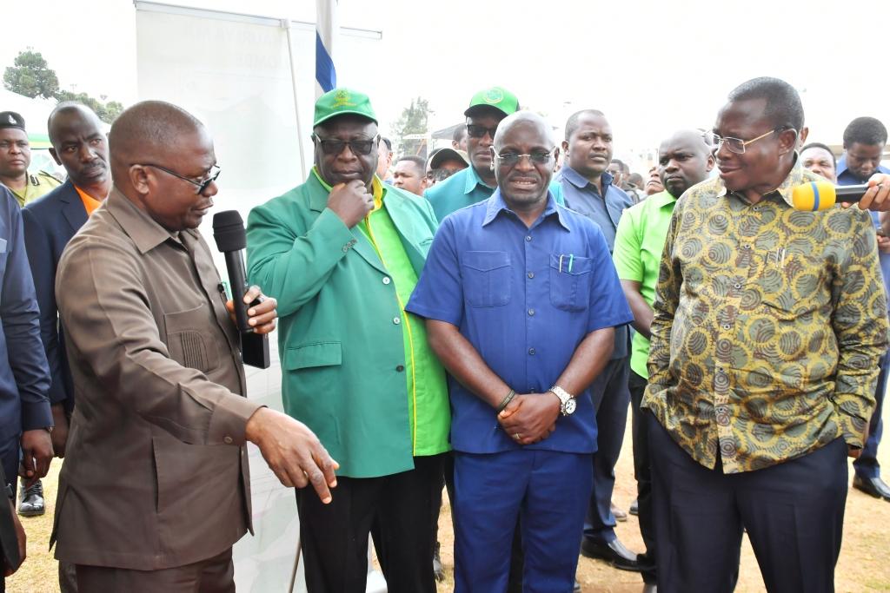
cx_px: 445
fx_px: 1038
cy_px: 296
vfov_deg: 31.9
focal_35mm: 42
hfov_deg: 46.4
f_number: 8
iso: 640
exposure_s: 1/250
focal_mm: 28
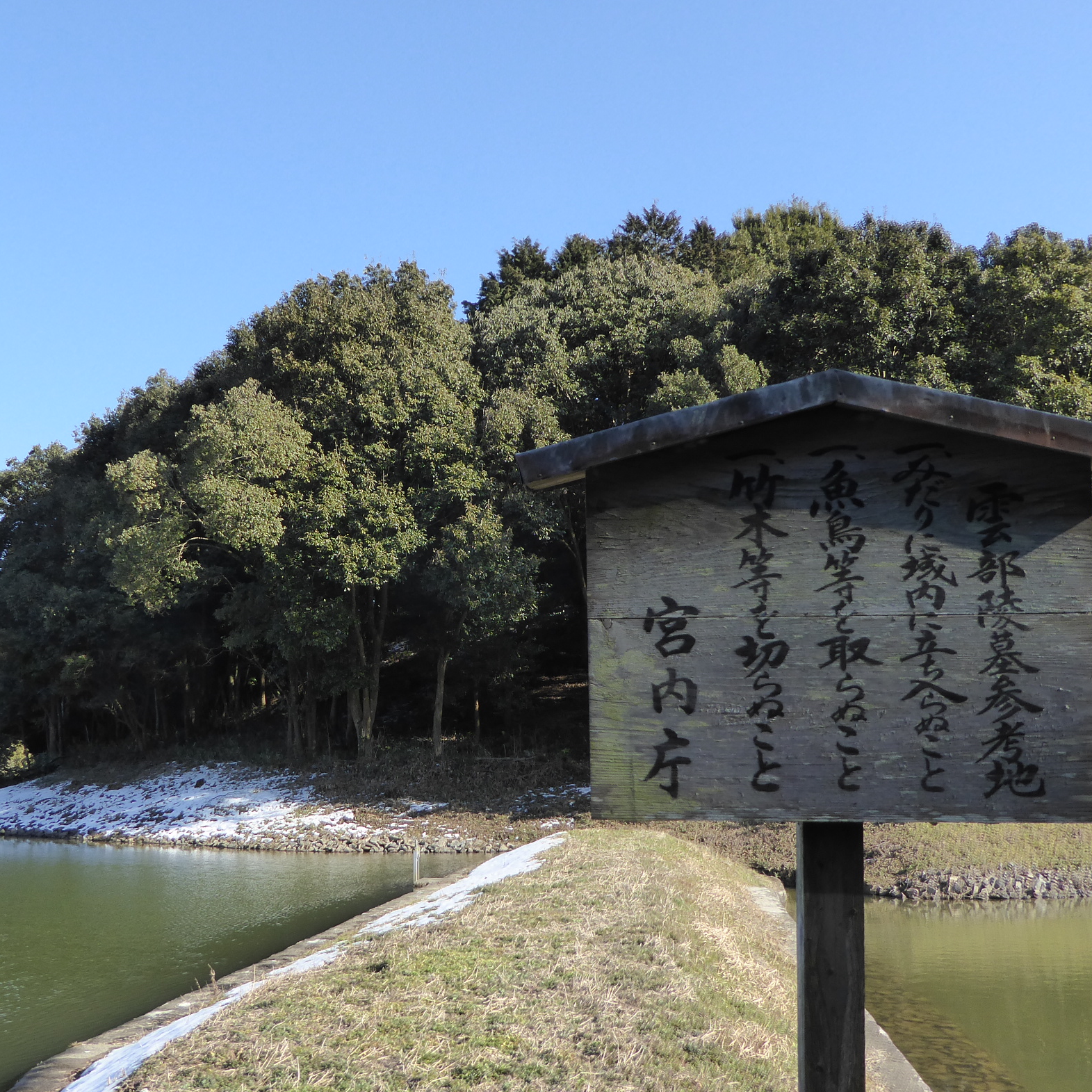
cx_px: 453
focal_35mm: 36
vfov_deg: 46.0
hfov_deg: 45.9
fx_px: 1285
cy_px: 562
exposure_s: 1/640
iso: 200
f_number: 3.3
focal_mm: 4.3
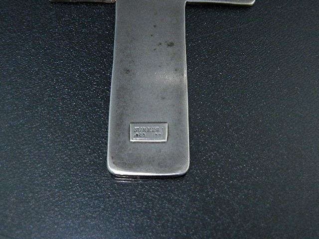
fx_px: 544
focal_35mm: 59
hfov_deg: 32.7
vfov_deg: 24.8
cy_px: 120
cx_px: 160
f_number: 8
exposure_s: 1/30
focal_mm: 10.6
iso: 535
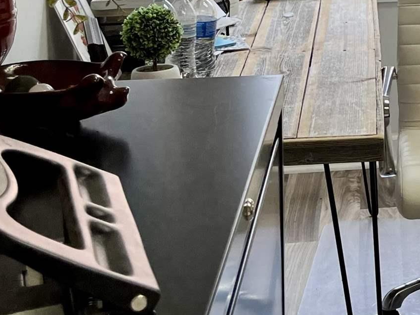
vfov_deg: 14.9
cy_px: -108
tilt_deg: -6.5
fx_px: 1140
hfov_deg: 18.9
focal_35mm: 94
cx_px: 589
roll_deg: -0.5
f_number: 1.6
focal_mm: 5.1
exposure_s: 1/143
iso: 40
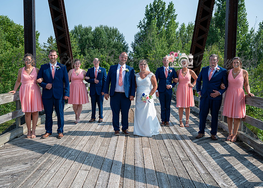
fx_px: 270
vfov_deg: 38.3
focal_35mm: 36
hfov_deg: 51.9
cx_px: 122
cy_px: 94
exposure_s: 1/320
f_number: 6.3
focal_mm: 34.5
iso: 100
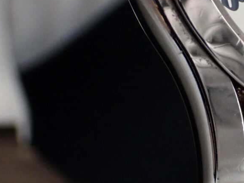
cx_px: 250
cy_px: 49
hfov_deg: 12.1
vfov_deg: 9.2
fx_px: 1134
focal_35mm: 161
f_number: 4.1
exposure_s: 1/200
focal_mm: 13.65
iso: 800
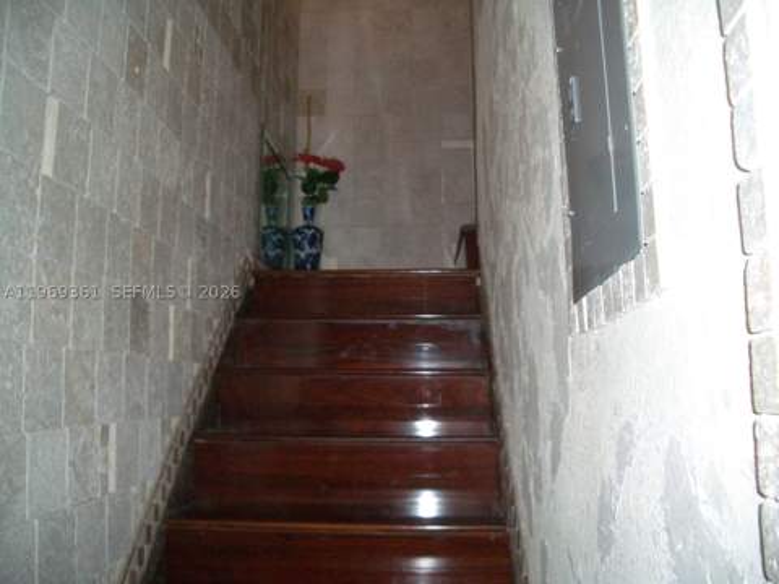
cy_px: 292
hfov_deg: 52.6
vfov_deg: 40.7
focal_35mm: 35
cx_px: 390
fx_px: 788
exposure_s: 1/60
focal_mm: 5.8
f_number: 2.6
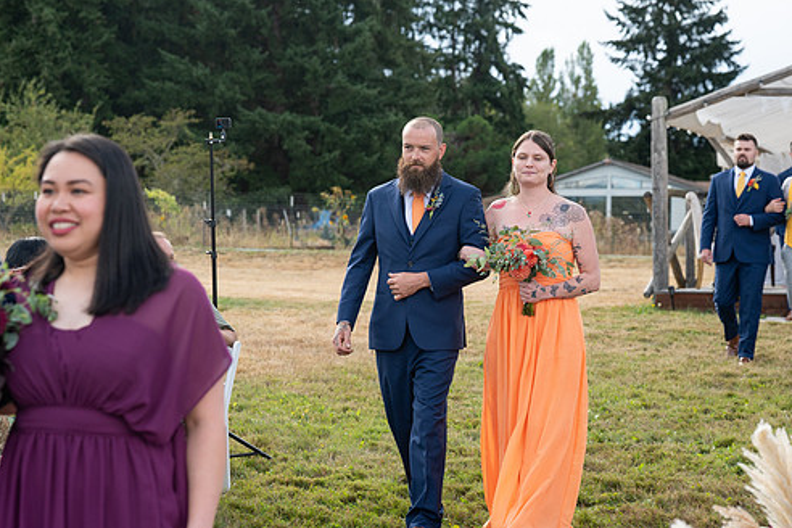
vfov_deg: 17.3
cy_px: 310
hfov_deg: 25.7
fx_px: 1738
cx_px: 422
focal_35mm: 79
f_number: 4.5
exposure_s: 1/800
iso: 400
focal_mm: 67
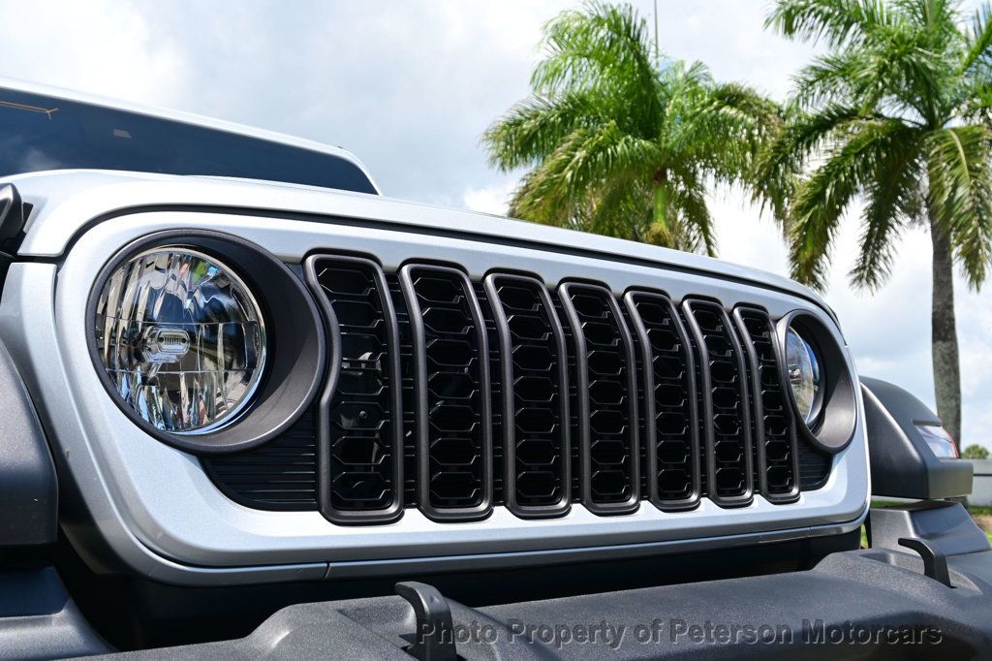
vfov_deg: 35.5
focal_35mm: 38
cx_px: 496
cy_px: 330
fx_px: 1033
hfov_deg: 51.3
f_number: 7.1
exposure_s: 1/200
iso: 100
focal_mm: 25
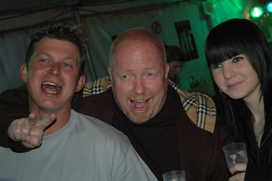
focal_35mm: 72
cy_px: 90
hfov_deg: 28.1
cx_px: 136
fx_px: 544
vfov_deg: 18.9
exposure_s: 1/60
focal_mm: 48
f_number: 4.5
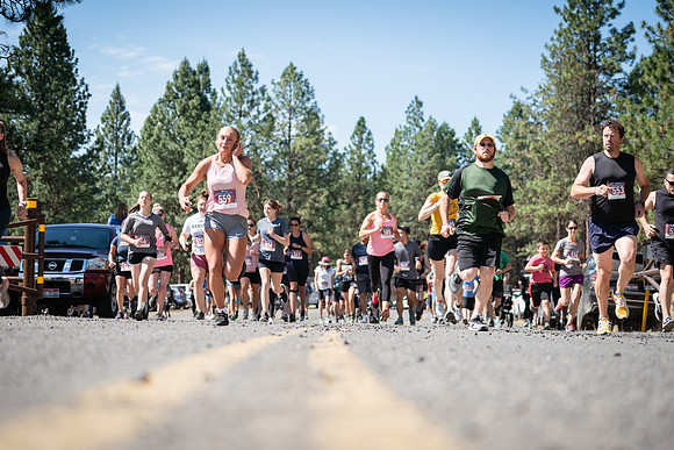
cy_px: 225
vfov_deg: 18.4
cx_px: 337
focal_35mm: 74
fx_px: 1386
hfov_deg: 27.3
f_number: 4
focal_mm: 74
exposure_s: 1/500
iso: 100
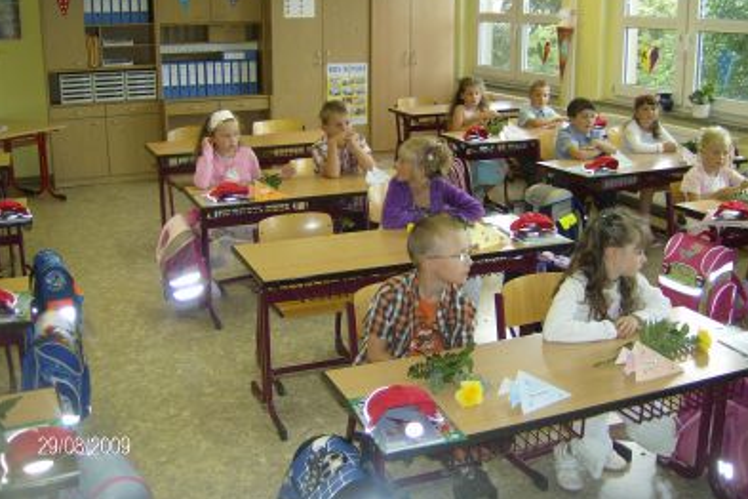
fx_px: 789
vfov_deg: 35.0
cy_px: 227
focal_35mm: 38
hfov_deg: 50.7
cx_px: 373
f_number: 2.8
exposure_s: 1/60
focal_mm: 6
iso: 200
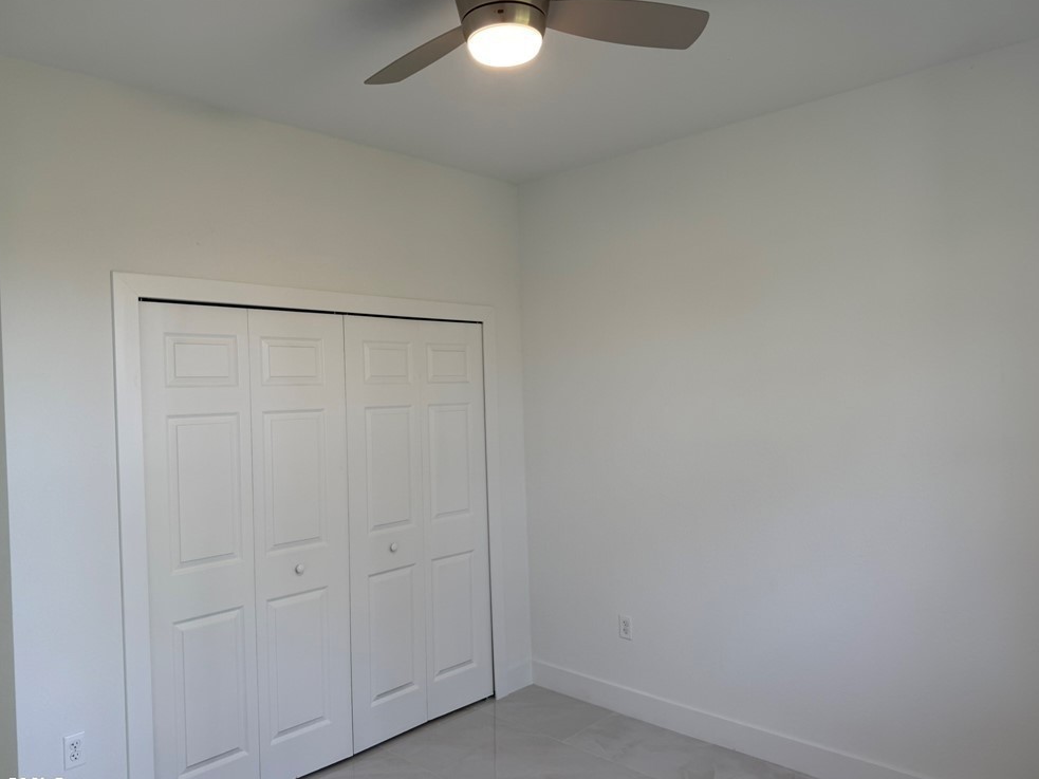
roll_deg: +1.8
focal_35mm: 25
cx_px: 507
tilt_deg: +0.6
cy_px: 398
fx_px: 750
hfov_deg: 69.4
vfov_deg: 54.9
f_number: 1.78
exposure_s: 1/120
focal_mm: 6.76
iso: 100
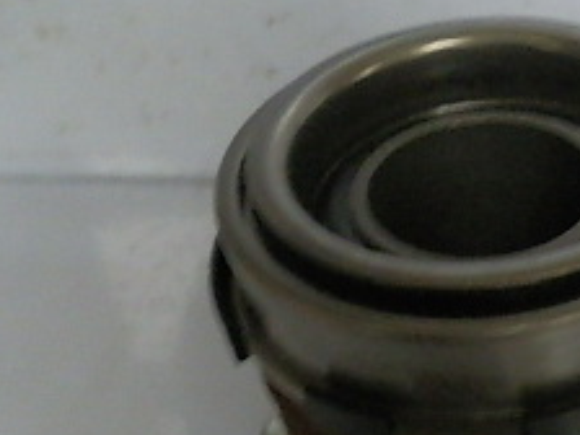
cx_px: 764
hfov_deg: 21.9
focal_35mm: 80
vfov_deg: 17.1
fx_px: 1340
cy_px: 593
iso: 320
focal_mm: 5
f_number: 3.1
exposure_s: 1/8
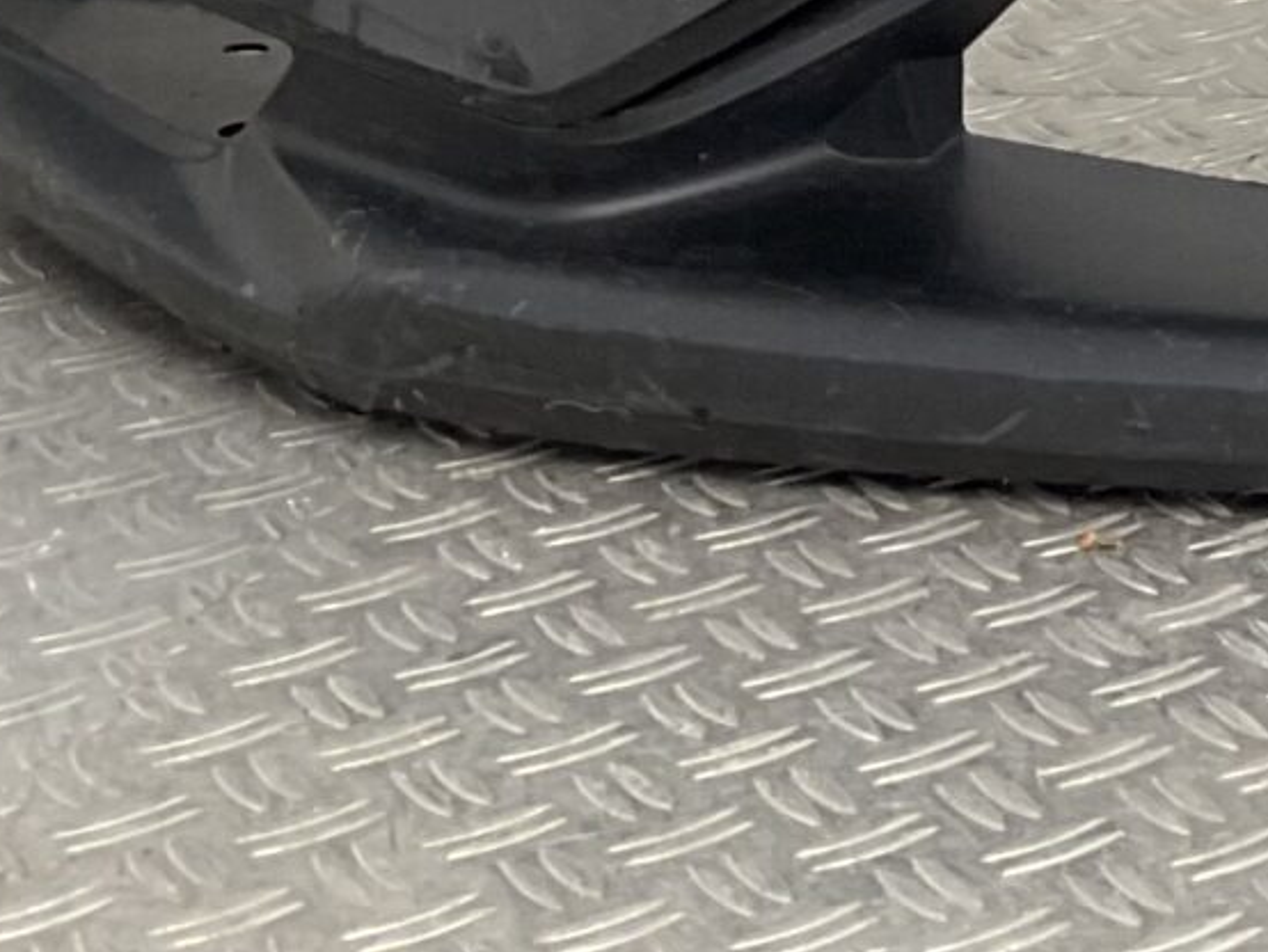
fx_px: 4911
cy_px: -943
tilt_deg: -8.3
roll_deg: -2.3
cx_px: 2493
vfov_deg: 10.2
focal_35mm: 134
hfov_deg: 12.9
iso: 16
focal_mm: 3
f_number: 1.8
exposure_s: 1/136
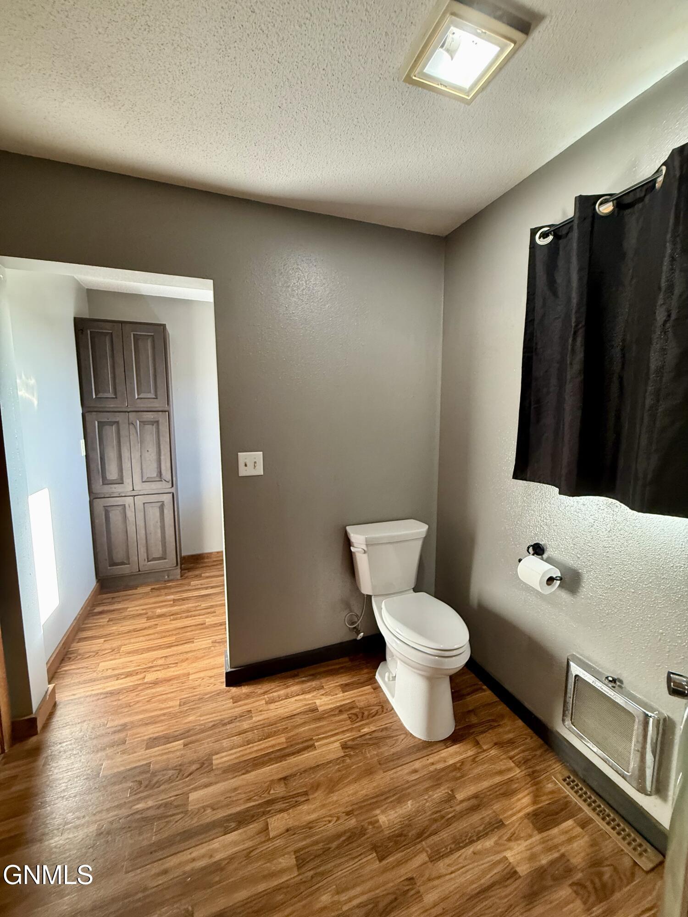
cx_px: 344
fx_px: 371
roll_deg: -1.0
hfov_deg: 85.7
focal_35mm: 14
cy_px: 458
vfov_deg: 102.1
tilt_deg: -6.6
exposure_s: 1/60
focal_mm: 2.22
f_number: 2.2
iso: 320
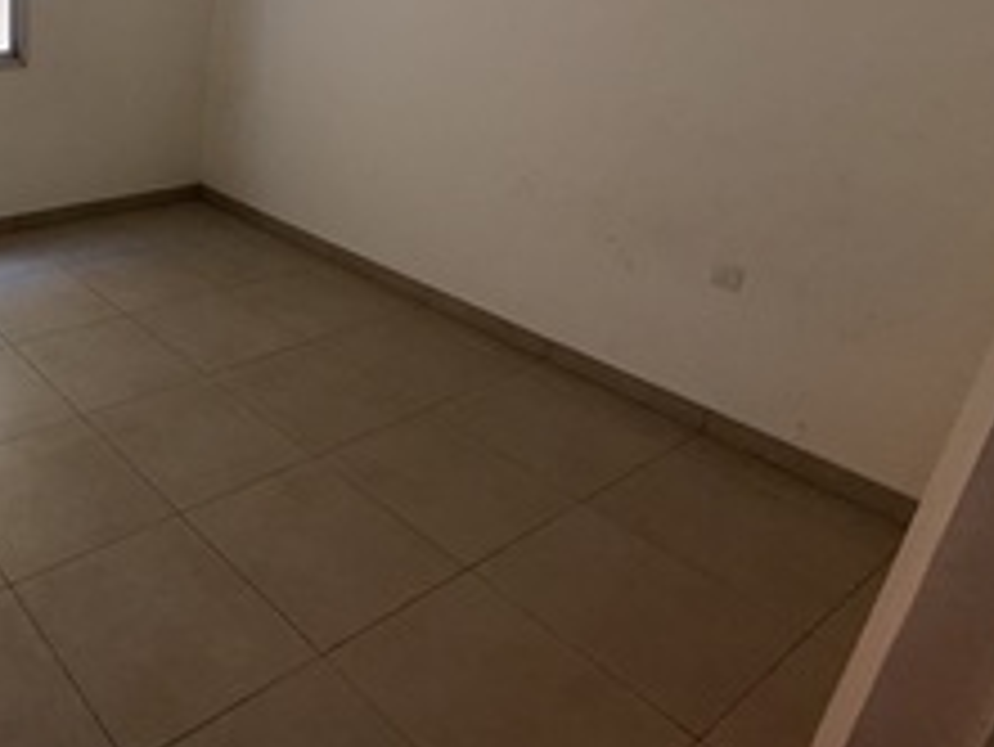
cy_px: 191
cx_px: 74
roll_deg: -0.8
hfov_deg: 52.9
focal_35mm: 29
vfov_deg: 46.6
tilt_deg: -18.5
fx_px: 833
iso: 25
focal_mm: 2.22
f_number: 2.2
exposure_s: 1/121
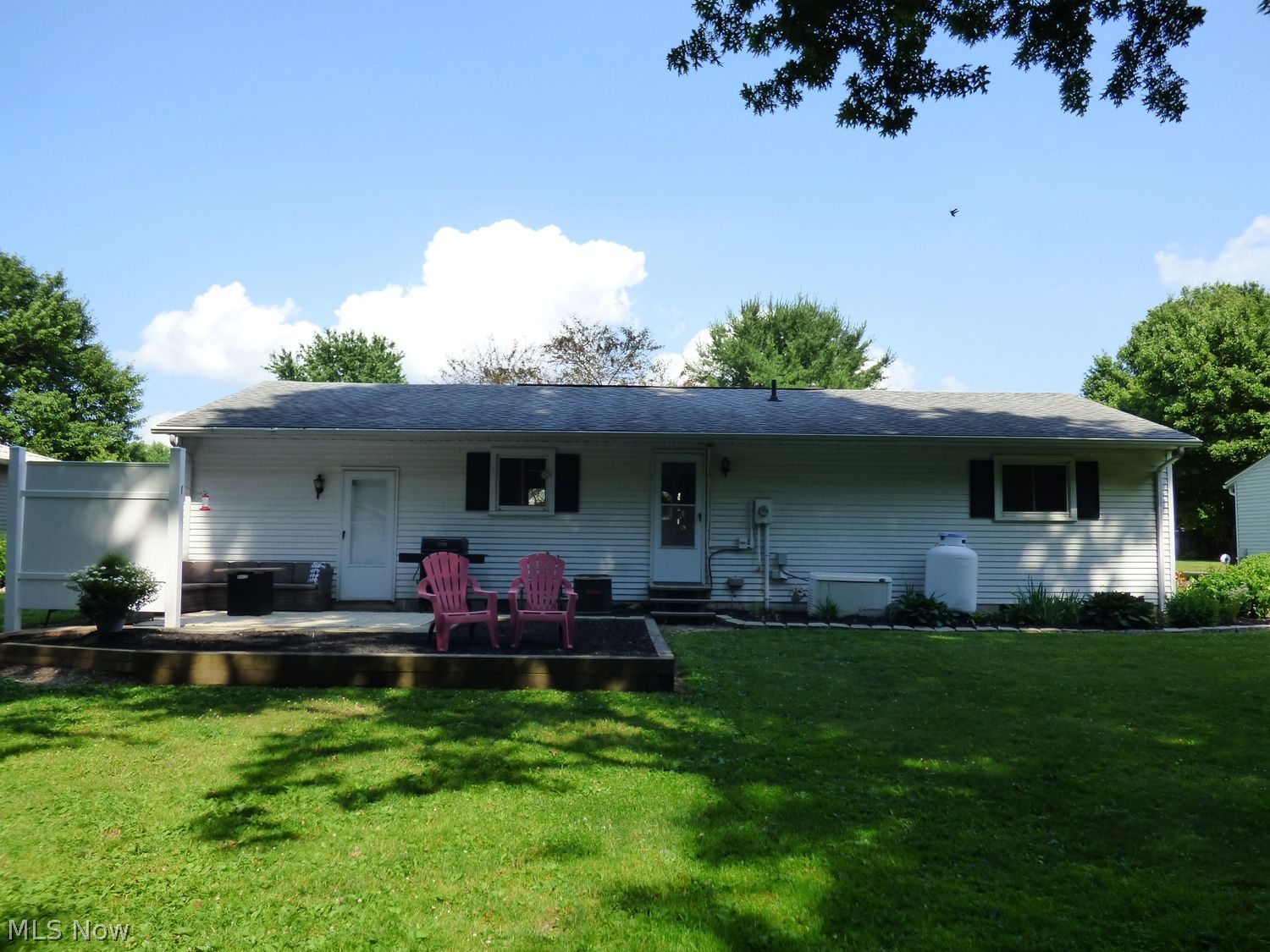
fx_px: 917
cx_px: 635
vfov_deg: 54.9
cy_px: 476
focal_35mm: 25
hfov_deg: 69.4
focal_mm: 4.42
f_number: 3.5
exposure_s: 1/800
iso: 200
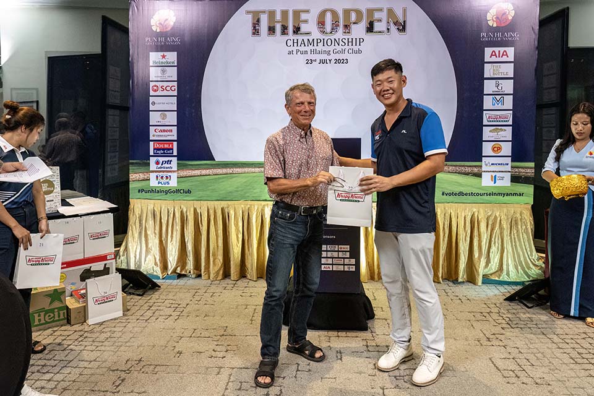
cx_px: 297
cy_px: 198
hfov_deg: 73.7
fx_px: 396
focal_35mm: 24
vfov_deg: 53.1
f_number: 6.3
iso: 10000
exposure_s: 1/200
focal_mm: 24
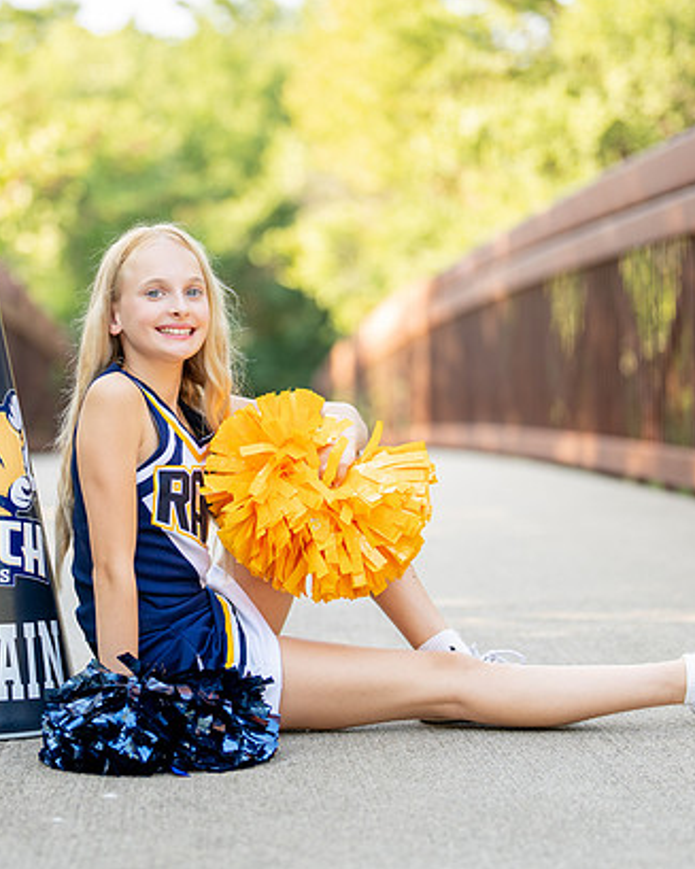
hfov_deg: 16.7
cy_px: 426
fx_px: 2366
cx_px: 252
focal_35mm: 92
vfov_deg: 20.8
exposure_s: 1/500
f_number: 1.2
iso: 100
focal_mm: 50
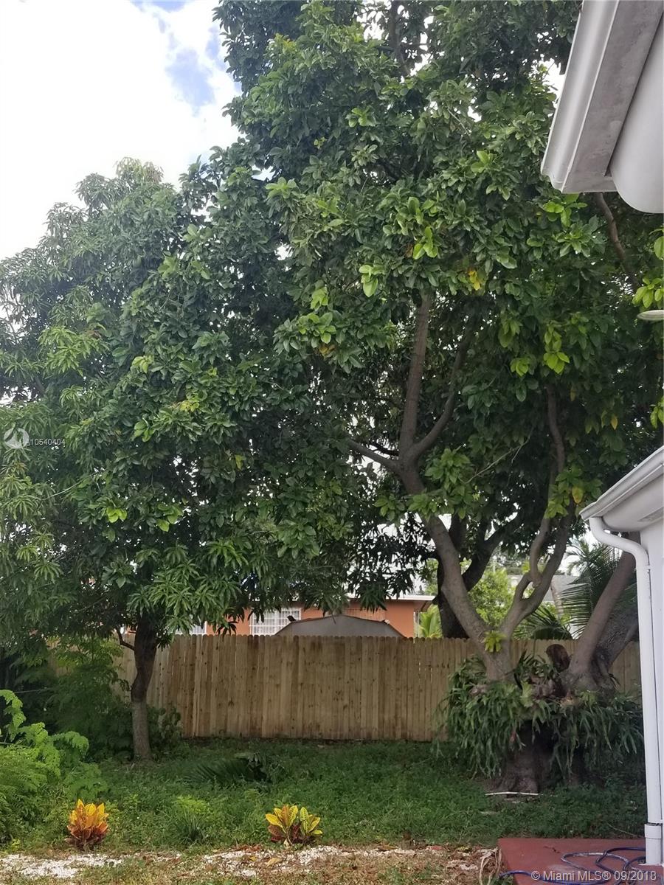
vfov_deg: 67.3
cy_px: 442
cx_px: 332
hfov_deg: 53.1
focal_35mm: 26
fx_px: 665
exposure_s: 1/528
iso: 50
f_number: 1.7
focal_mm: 4.3
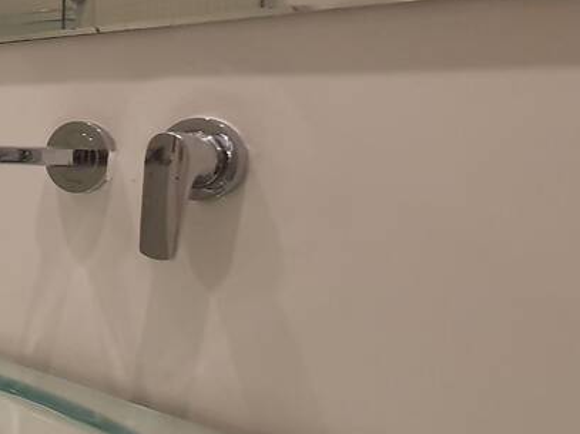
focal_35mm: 46
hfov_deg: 24.7
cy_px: 121
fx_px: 771
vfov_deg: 31.1
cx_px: -389
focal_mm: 1.8
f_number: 2.2
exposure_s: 1/60.2
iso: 160
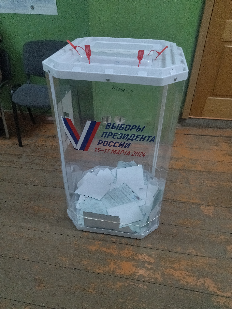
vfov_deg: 65.3
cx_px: 116
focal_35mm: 27
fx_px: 241
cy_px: 154
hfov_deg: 51.4
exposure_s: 1/20
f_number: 1.79
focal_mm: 4.74
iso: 434
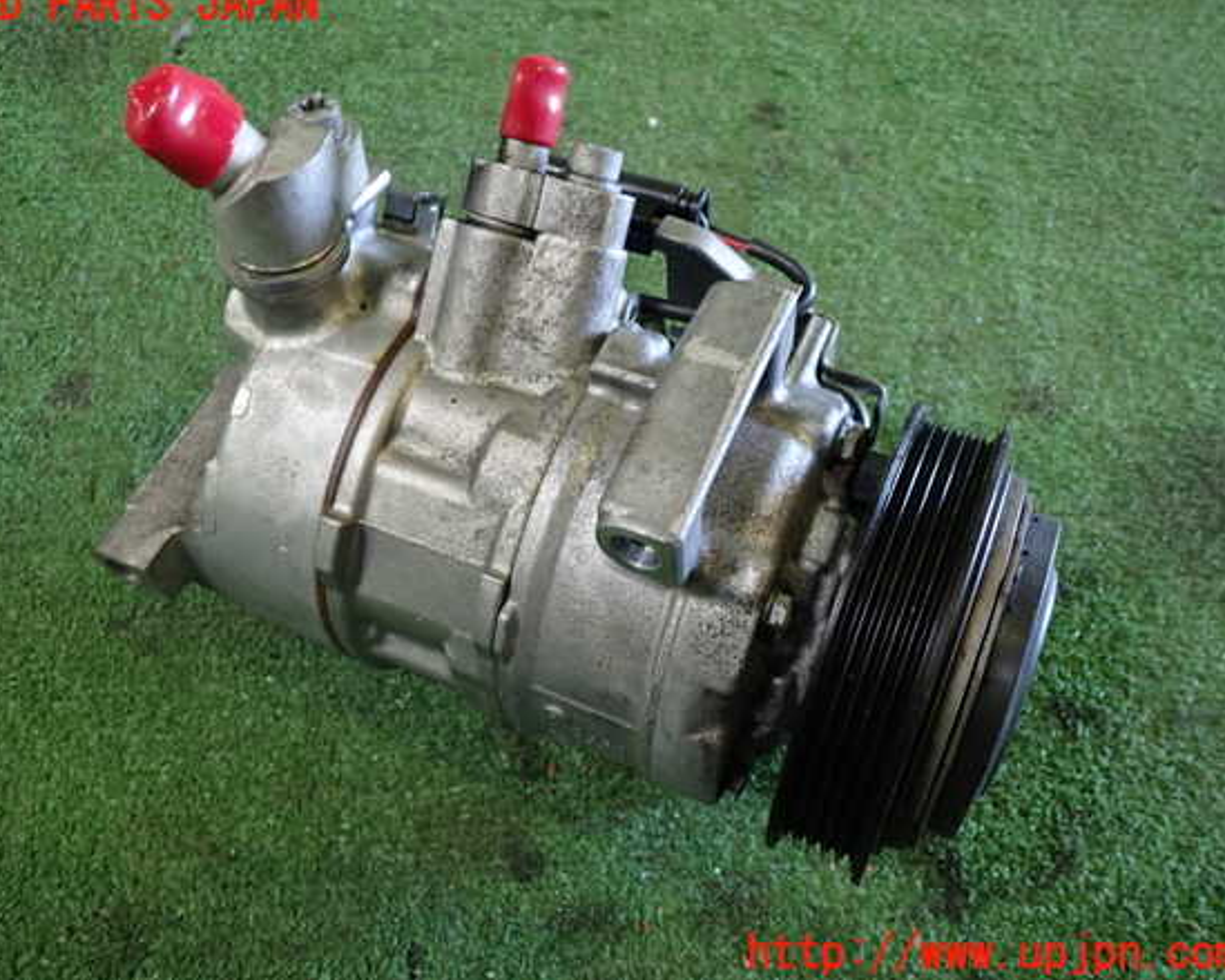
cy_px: 480
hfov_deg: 55.6
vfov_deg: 45.8
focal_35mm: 32
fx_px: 1160
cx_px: 582
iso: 250
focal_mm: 5.4
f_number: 2.3
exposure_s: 1/30
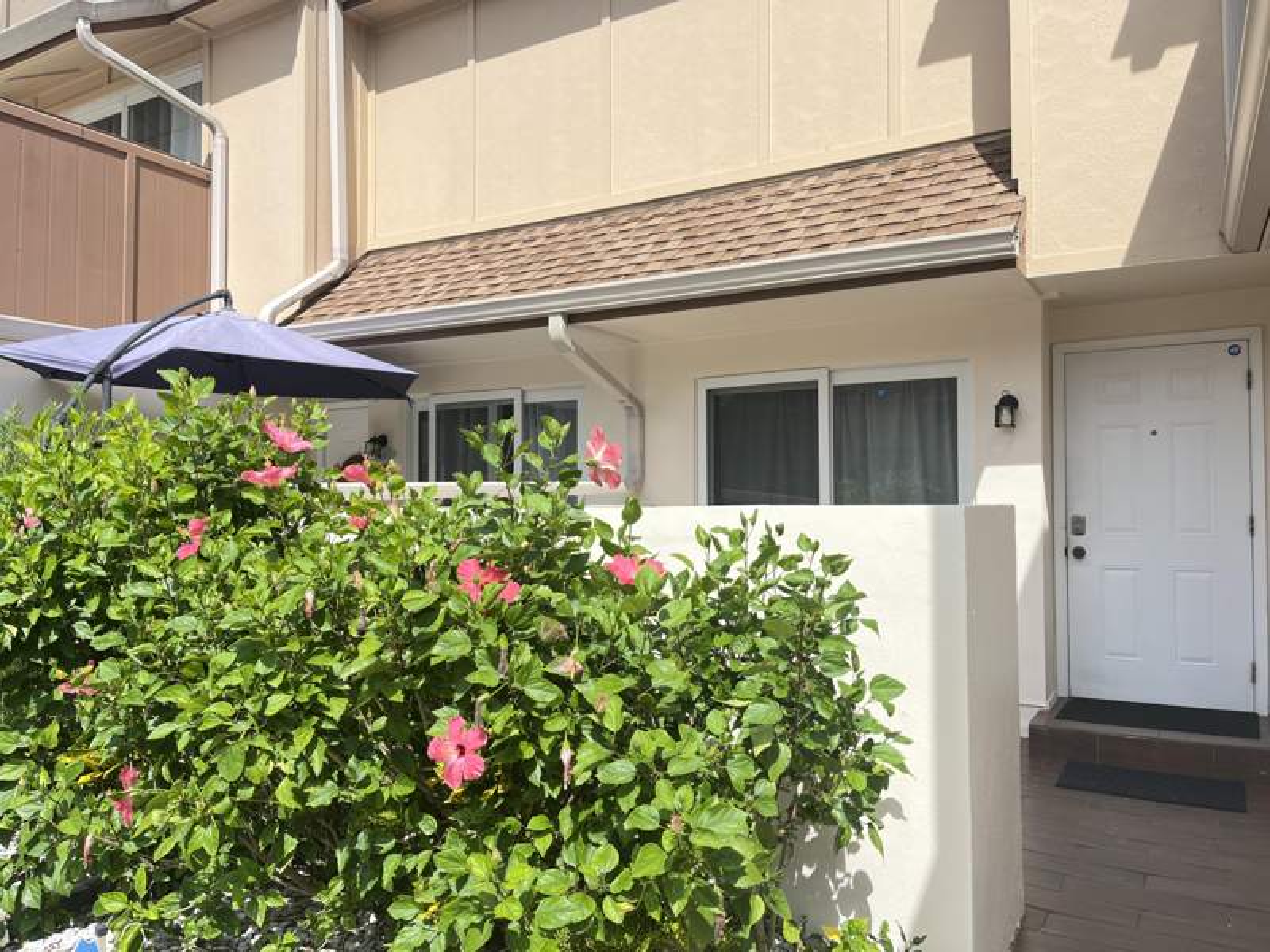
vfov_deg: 53.1
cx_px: 635
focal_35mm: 26
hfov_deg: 67.3
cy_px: 476
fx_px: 954
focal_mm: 5.1
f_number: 1.6
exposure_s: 1/2410
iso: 50
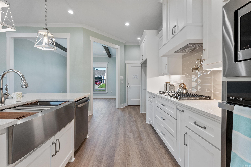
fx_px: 112
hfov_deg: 96.7
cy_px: 84
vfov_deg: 73.8
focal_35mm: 16
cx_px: 126
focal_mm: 16
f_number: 9
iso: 640
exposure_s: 1/8
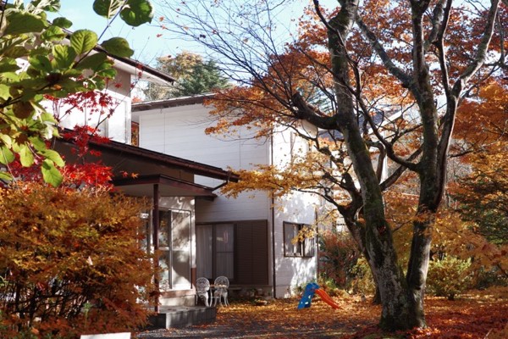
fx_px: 706
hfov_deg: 39.6
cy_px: 170
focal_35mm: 50
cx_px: 254
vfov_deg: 27.0
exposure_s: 1/400
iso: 200
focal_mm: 26
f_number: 2.8
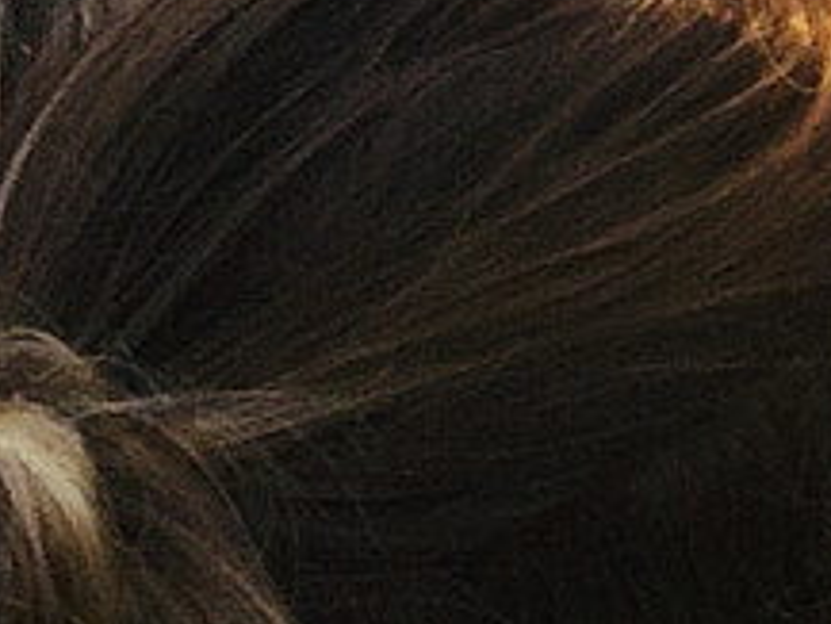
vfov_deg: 6.9
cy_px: 31
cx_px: 1984
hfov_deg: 8.5
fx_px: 5140
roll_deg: +1.4
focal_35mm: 214
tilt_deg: -12.1
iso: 32
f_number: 2.2
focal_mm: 4.15
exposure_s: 1/399
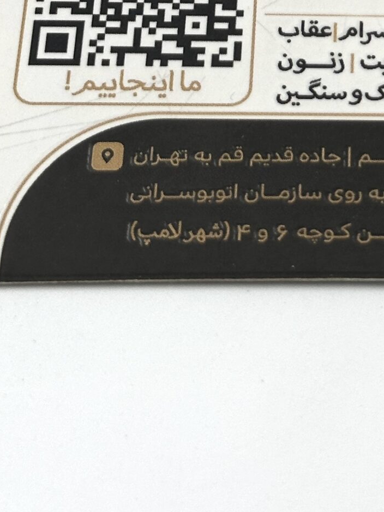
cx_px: 389
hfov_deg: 11.2
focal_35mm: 131
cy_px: -169
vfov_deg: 14.4
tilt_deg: -54.0
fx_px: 1937
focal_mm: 6.86
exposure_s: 1/858
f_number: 1.78
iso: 64
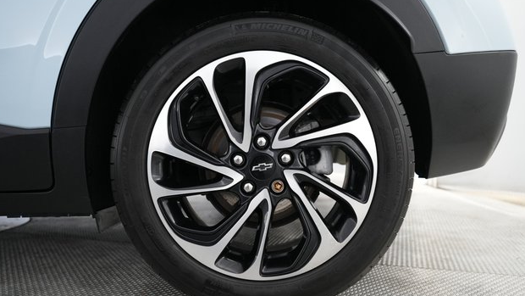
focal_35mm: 27
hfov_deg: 69.9
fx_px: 376
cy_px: 169
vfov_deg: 42.8
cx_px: 263
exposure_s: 1/160
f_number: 2.8
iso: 3200
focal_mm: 25
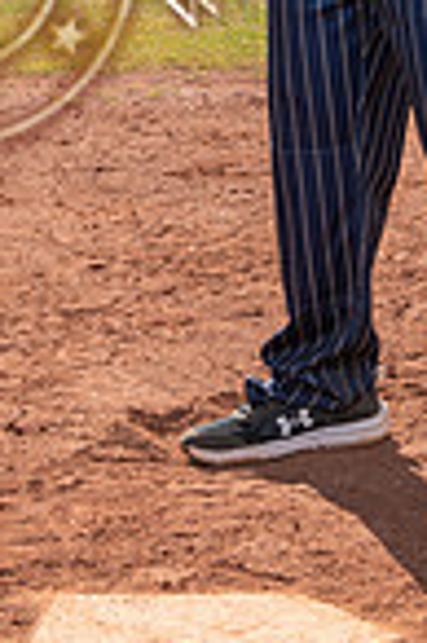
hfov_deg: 8.9
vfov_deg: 13.0
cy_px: -145
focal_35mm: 154
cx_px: 370
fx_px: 2746
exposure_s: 1/250
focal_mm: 50
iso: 200
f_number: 8
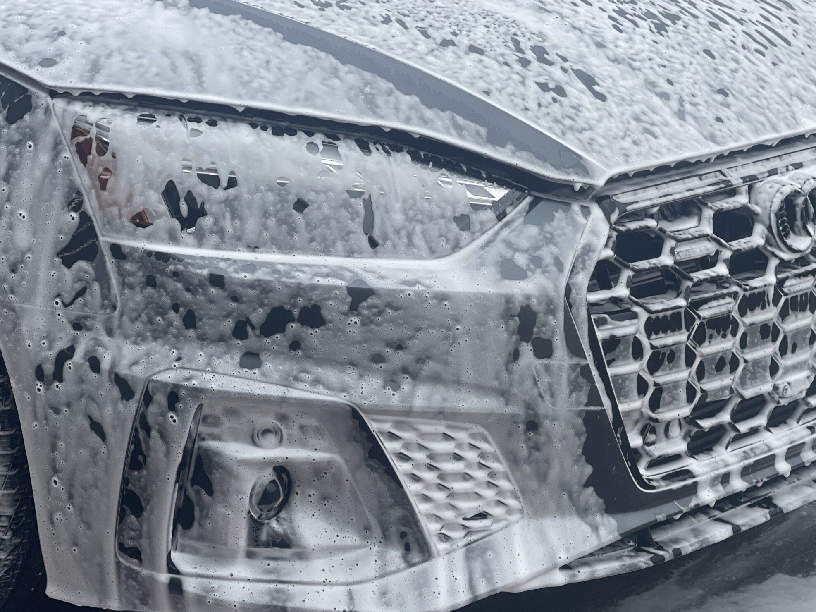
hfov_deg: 23.6
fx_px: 1956
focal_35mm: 83
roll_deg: +1.4
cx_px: 433
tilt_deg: -20.8
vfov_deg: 17.8
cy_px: 346
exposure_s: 1/314
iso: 25
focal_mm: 7.5
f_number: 2.2
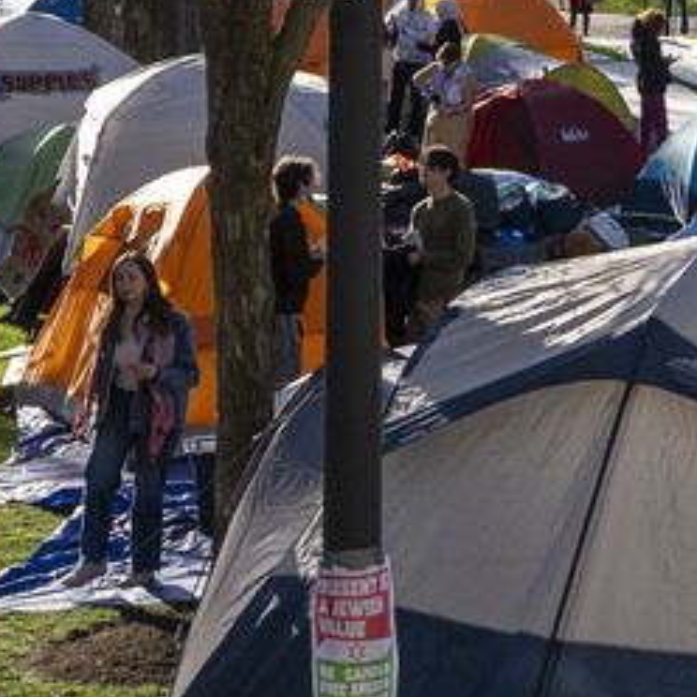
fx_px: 3371
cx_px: 1085
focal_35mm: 148
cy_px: 159
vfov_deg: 11.8
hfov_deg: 11.3
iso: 100
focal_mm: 27
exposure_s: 1/500
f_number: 4
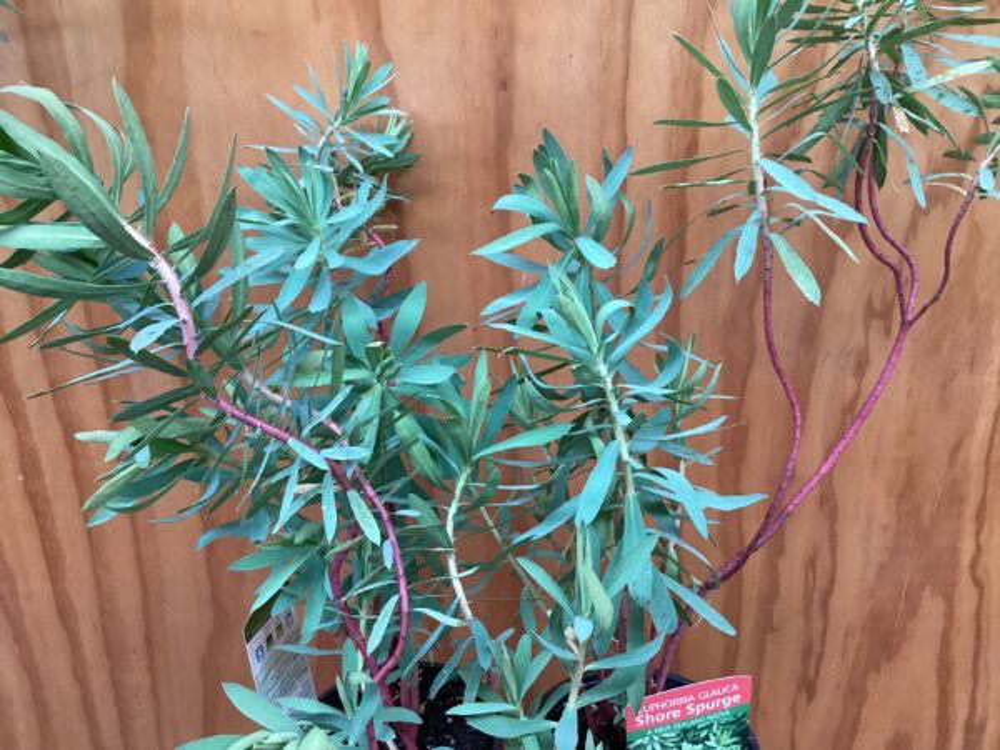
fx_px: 896
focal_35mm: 31
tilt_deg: -21.5
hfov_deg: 58.4
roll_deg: -1.6
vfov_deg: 45.4
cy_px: 375
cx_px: 500
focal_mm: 3.3
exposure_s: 1/60
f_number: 2.4
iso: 320
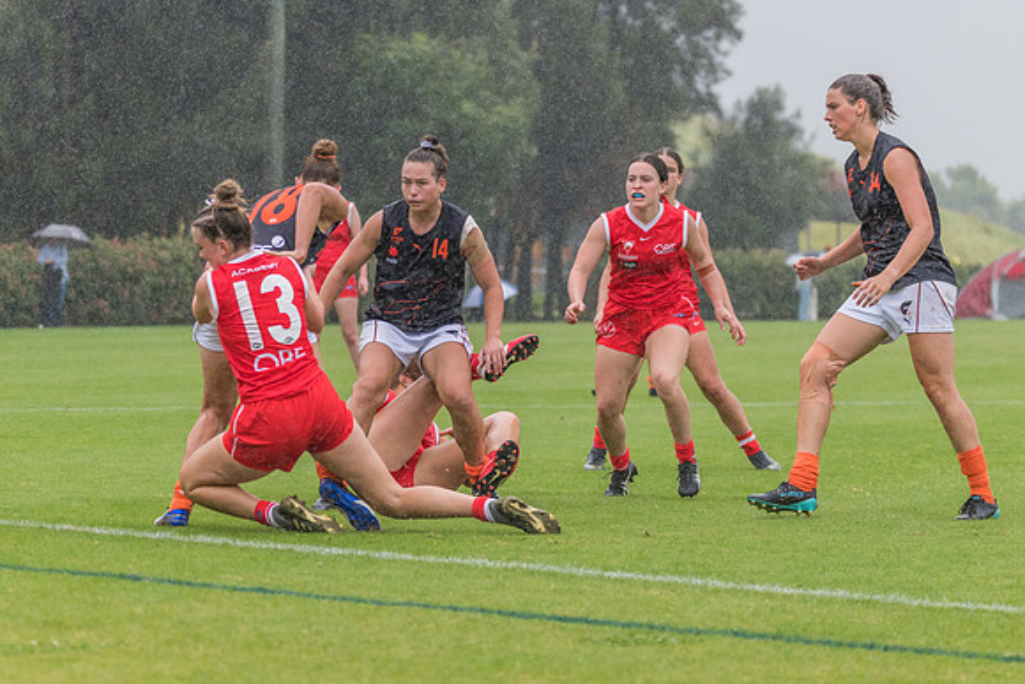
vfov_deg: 7.2
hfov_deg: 10.8
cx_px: 470
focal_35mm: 190
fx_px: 5406
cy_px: 314
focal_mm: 150
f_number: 5
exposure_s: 1/1600
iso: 1000
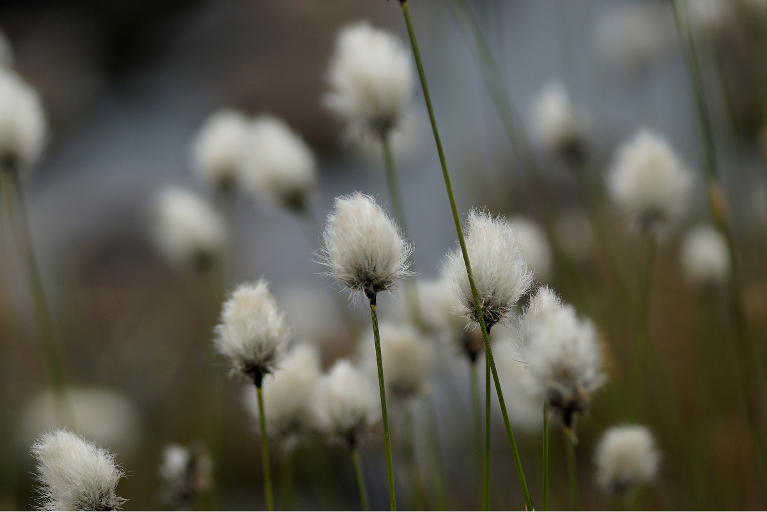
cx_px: 384
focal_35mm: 150
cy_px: 256
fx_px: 3196
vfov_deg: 9.1
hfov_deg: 13.7
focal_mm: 100
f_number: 2.8
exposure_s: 1/640
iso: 100
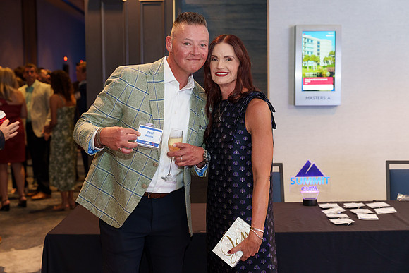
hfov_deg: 39.6
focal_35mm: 50
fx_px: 568
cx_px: 204
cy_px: 136
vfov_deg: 27.0
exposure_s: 1/60
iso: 1250
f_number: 3.5
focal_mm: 50
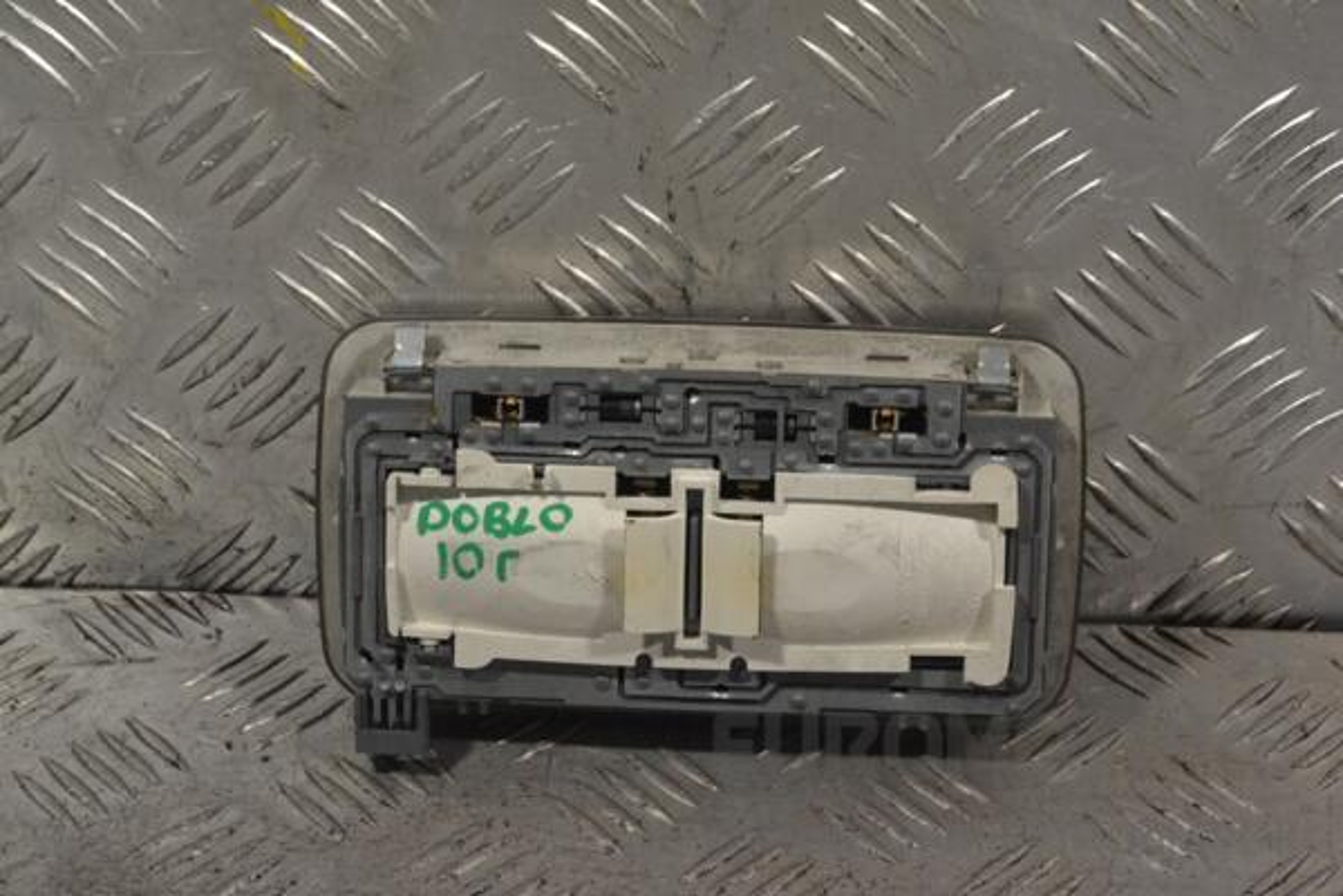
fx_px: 3077
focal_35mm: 82
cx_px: 672
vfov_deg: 16.6
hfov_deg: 24.6
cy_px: 448
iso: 3200
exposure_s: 1/400
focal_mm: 55
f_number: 10
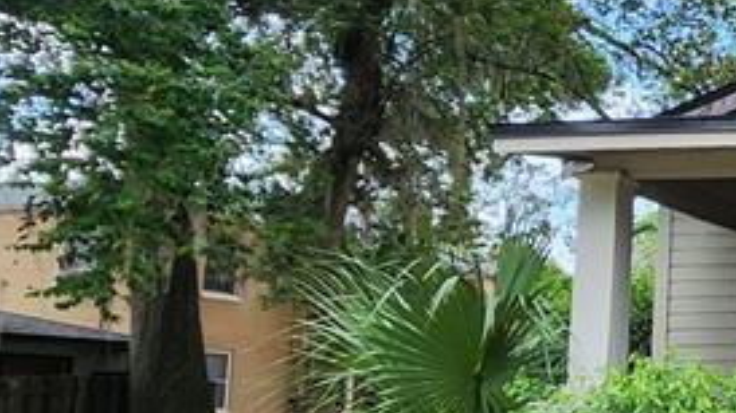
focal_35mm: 53
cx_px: 1109
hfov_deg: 27.2
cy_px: 290
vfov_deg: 22.5
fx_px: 1034
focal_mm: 2.2
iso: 50
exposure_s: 1/412
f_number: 2.2
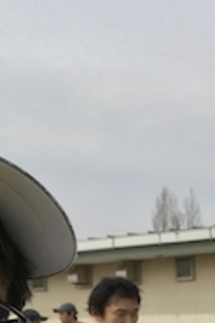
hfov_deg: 12.3
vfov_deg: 18.4
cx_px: 271
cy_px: 333
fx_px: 969
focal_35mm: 108
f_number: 2.2
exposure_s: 1/861
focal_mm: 2.87
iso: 25
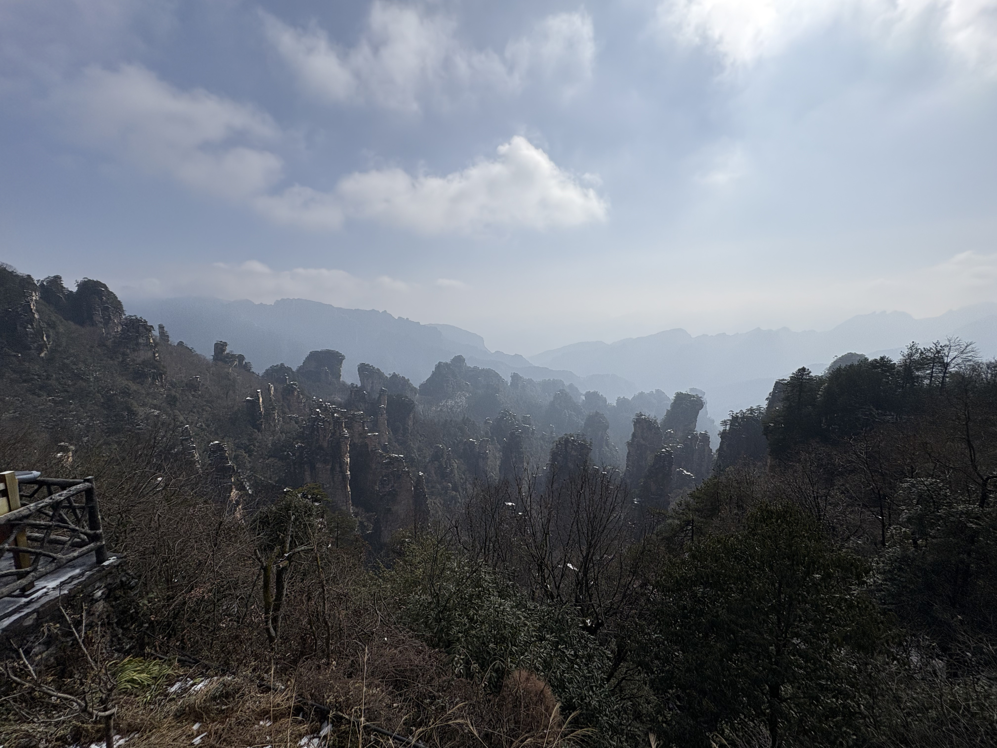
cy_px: 374
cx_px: 498
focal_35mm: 14
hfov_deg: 102.1
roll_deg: +0.7
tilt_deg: -9.0
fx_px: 403
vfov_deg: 85.7
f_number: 2.2
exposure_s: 1/6135
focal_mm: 2.22
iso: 50
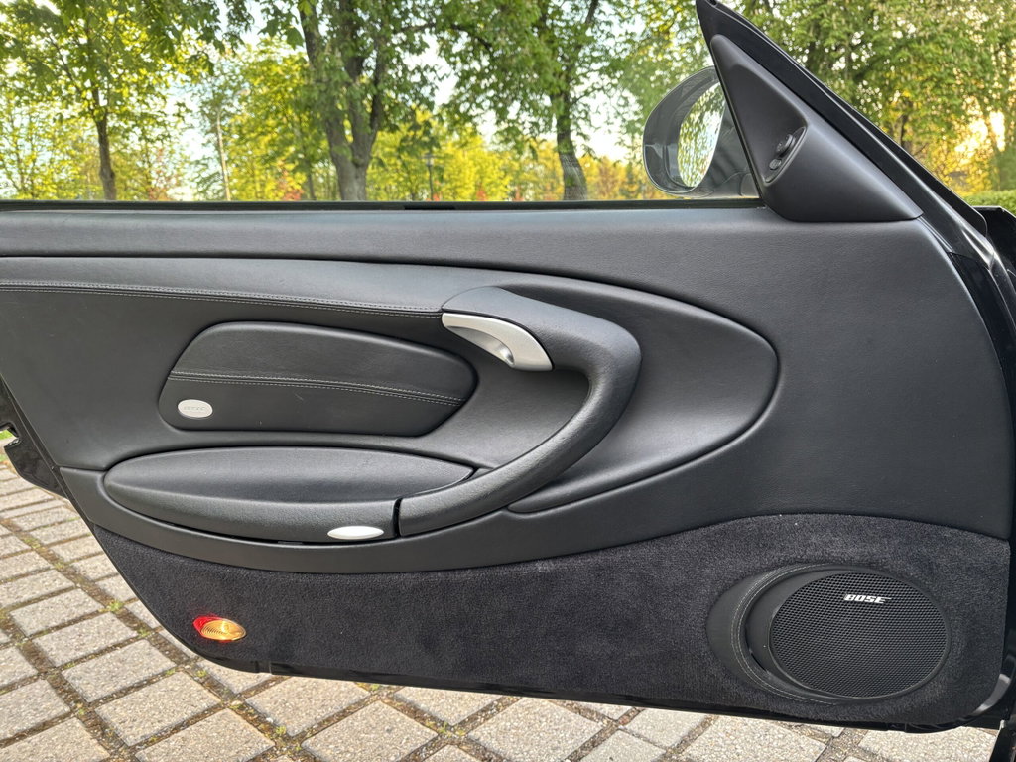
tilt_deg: -9.9
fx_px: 763
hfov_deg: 67.3
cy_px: 381
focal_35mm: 26
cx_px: 508
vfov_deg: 53.1
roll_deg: +3.5
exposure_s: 1/121
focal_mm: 5.96
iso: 125
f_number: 1.6
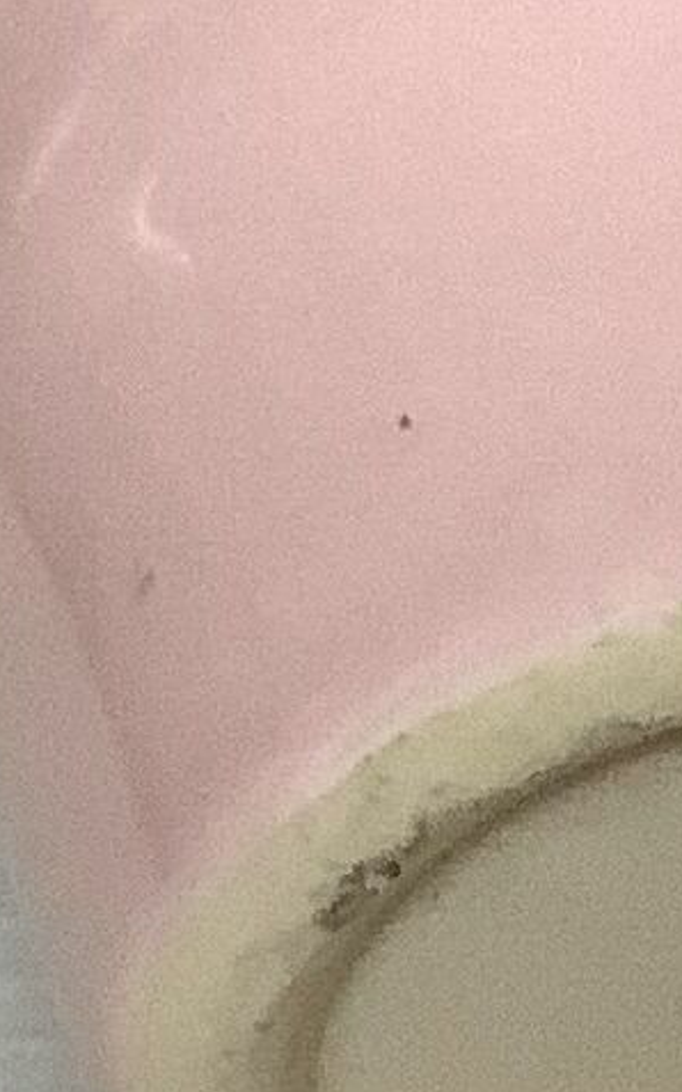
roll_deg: +0.3
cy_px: -149
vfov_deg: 9.2
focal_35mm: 225
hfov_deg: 4.9
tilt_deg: -28.0
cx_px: 3238
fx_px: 6693
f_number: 2.4
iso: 80
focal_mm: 3.3
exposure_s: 1/50
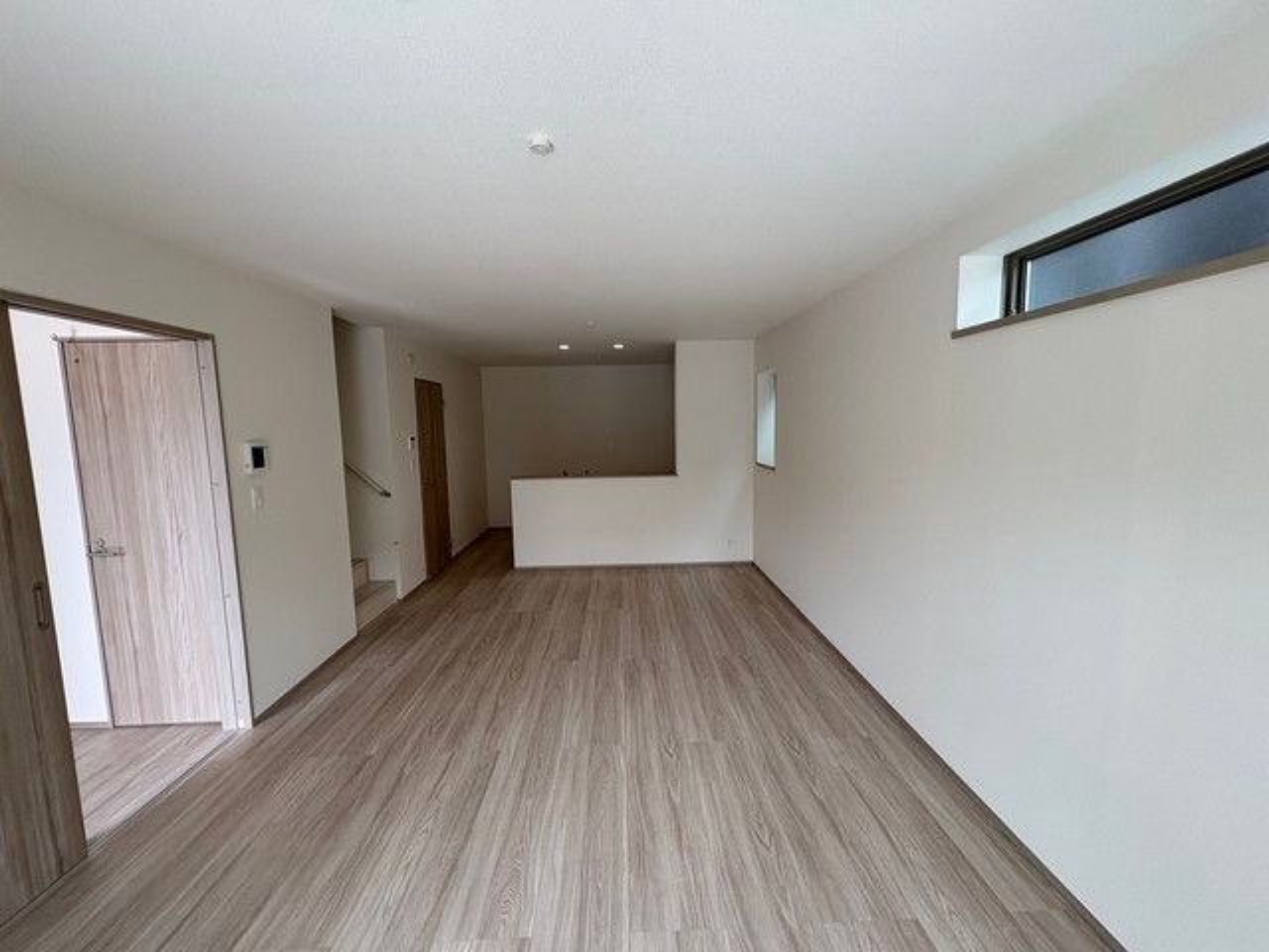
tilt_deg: -4.8
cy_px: 476
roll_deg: +1.8
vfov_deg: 85.7
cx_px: 634
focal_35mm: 14
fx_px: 513
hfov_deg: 102.1
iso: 80
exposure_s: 1/129
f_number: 2.2
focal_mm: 2.22
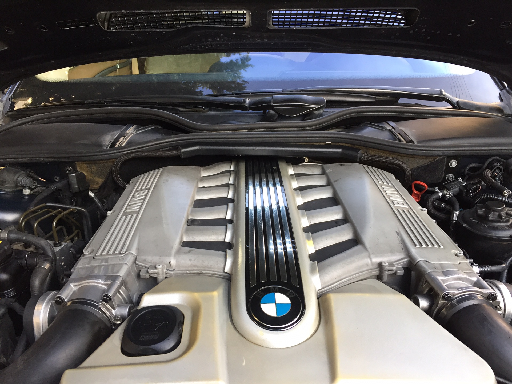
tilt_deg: -21.7
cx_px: 256
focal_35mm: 29
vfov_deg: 48.2
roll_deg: +0.0
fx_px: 429
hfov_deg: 61.7
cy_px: 192
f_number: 2.2
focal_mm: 4.15
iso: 50
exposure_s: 1/33
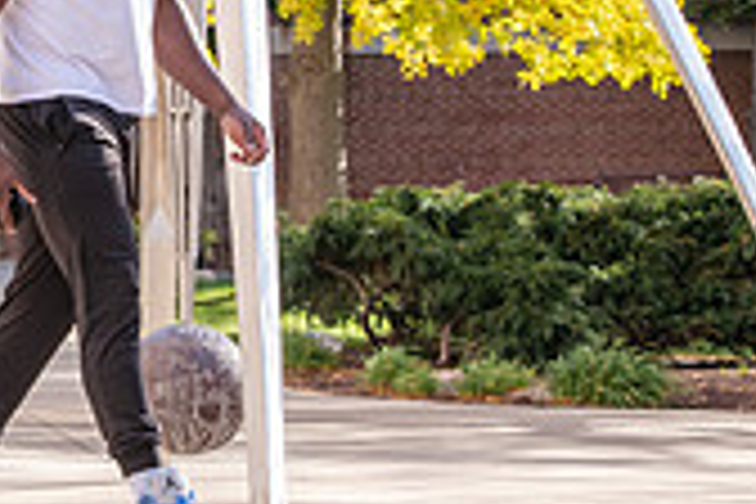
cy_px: -65
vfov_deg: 5.7
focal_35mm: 242
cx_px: -32
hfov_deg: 8.5
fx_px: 5082
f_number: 7.1
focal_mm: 70
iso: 250
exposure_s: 1/200
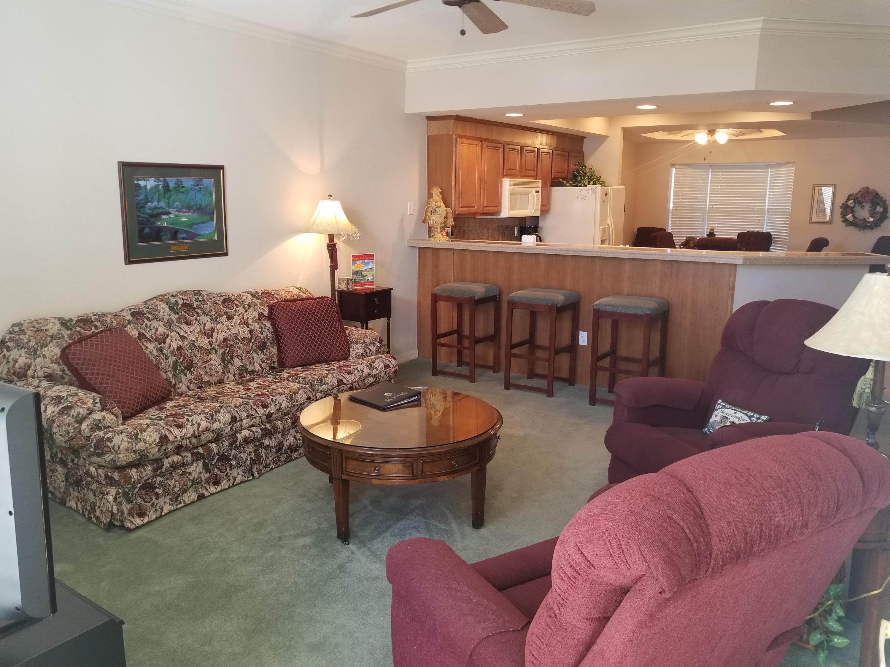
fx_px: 668
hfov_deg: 67.3
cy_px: 334
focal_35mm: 26
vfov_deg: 53.1
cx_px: 445
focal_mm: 4.25
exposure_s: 1/40
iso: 160
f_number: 1.7
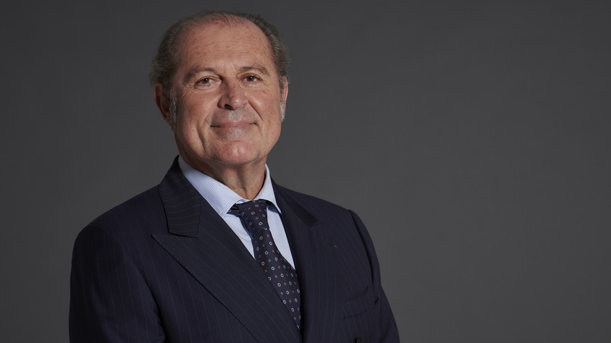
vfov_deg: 9.3
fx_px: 2122
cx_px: 316
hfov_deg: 16.4
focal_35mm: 131
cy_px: 205
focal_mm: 105
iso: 100
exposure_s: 1/200
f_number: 8
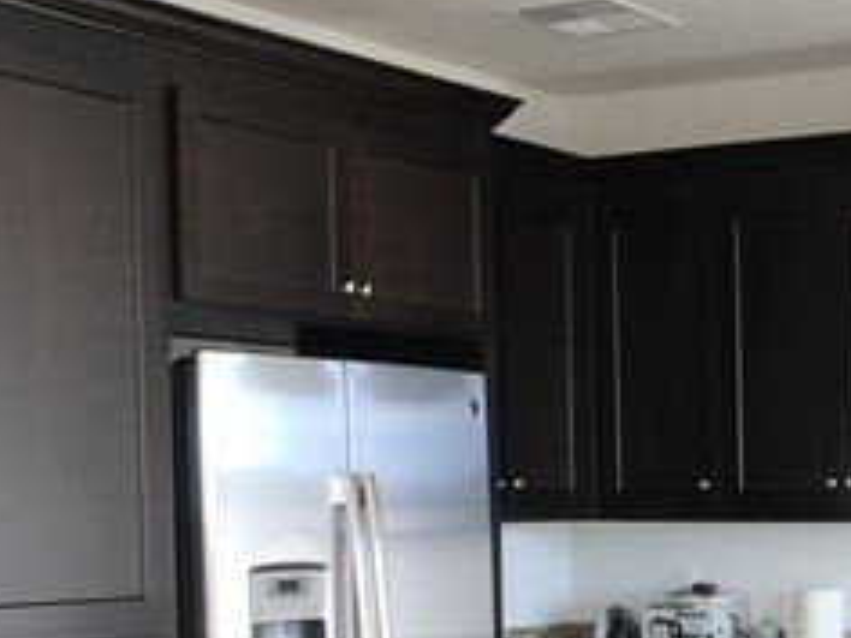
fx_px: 1942
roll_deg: -0.4
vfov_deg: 18.3
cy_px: 616
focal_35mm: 79
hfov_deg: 23.5
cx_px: 885
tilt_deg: -1.9
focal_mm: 3.99
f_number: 1.8
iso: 32
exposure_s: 1/60
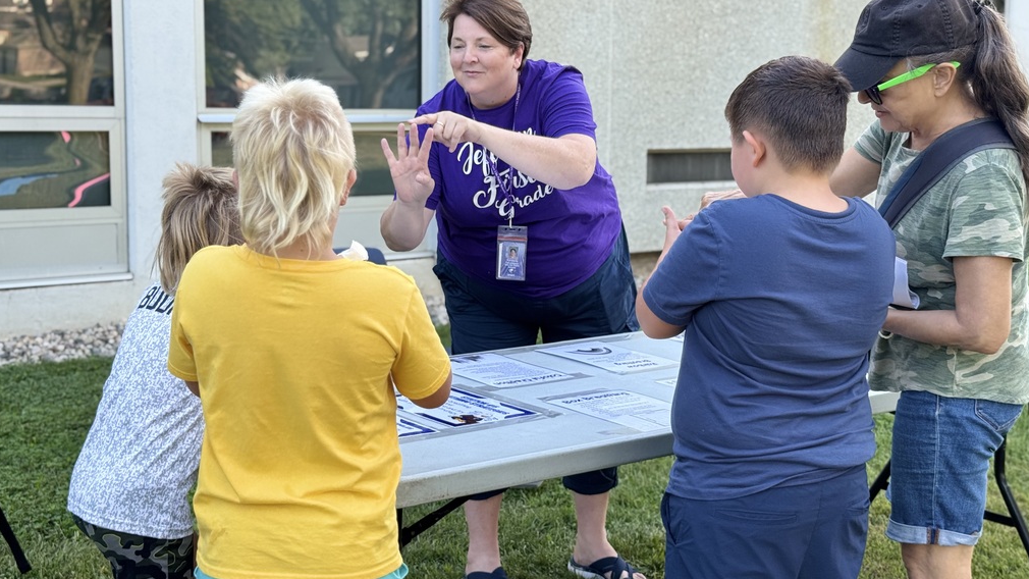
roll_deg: -0.7
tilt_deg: -6.5
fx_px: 1446
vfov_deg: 22.6
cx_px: 519
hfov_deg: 39.2
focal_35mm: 53
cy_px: 253
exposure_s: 1/461
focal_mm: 6.76
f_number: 1.78
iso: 64
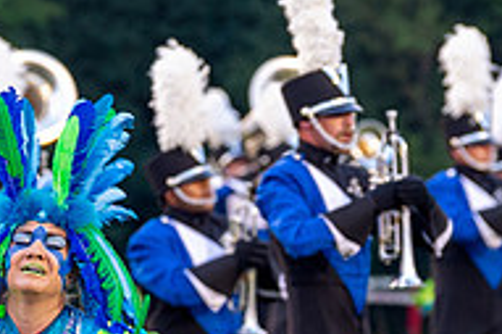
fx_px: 10630
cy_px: 459
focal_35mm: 763
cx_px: 71
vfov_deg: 1.8
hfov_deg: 2.7
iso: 1100
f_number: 5
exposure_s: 1/200
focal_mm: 180
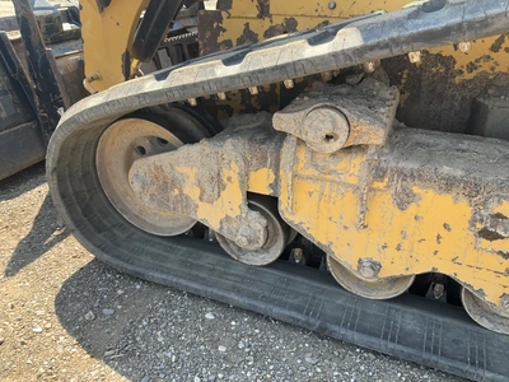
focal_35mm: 29
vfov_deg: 48.2
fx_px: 426
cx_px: 254
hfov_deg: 61.7
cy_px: 191
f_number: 1.8
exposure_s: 1/141
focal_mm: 3
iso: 20
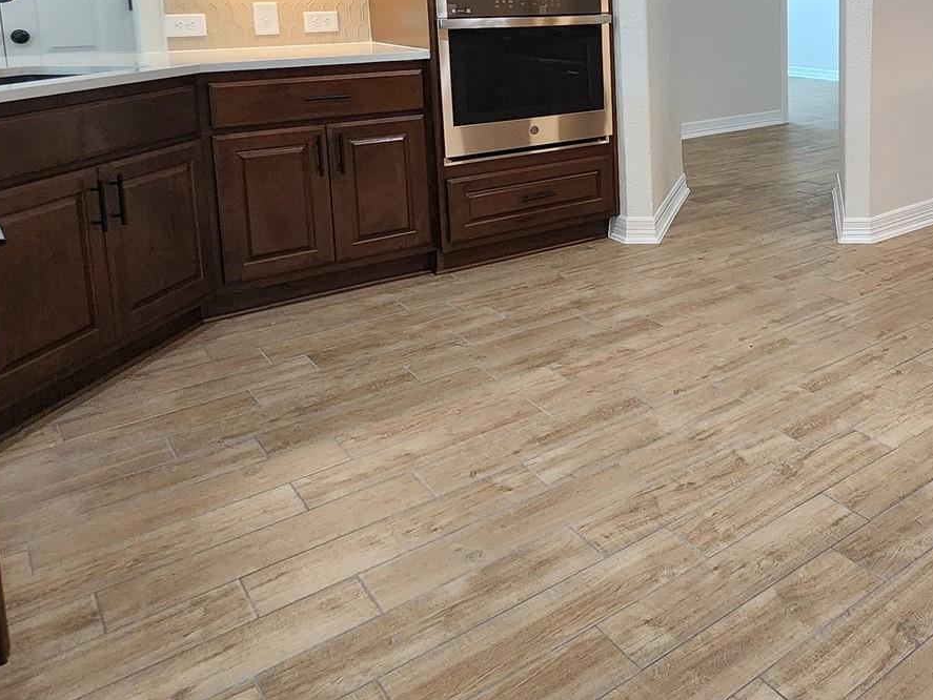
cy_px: 112
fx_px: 809
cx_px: 831
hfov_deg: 53.0
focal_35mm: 30
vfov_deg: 43.9
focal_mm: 2.2
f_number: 2.2
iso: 200
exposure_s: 1/60
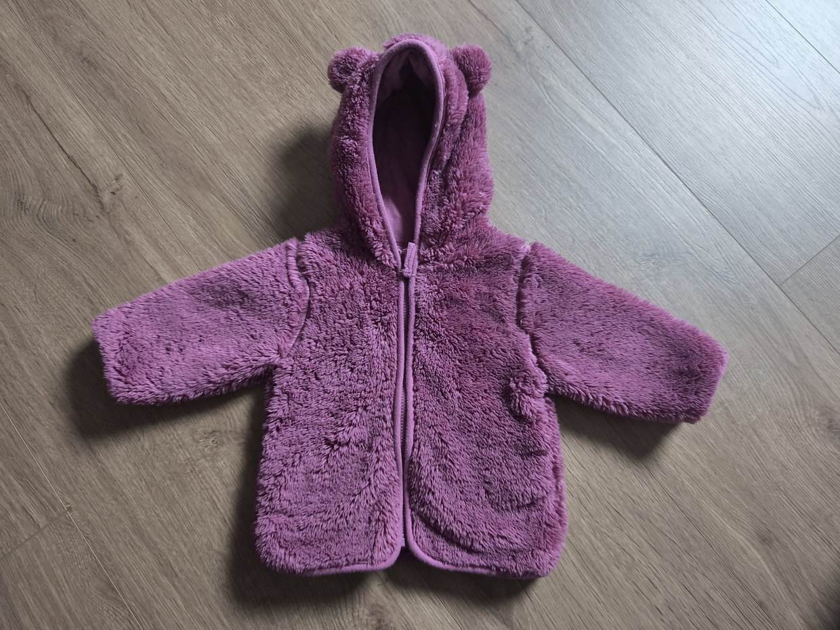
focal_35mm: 23
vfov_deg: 58.9
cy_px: 315
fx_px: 558
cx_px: 420
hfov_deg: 73.9
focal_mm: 6.57
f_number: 1.6
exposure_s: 1/33.3
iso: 640
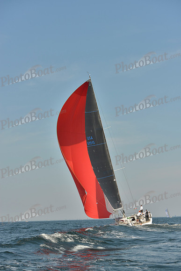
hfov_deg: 19.5
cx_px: 90
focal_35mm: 70
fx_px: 528
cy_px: 136
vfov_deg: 28.8
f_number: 6.3
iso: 200
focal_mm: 70
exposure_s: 1/1600
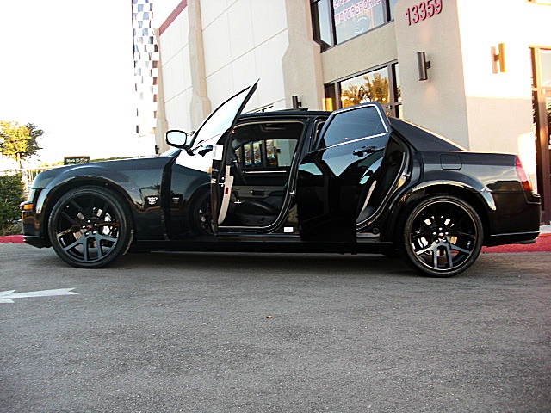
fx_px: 573
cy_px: 206
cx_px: 276
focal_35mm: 36
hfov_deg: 51.4
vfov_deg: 39.7
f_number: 2.8
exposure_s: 1/60
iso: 100
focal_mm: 6.3
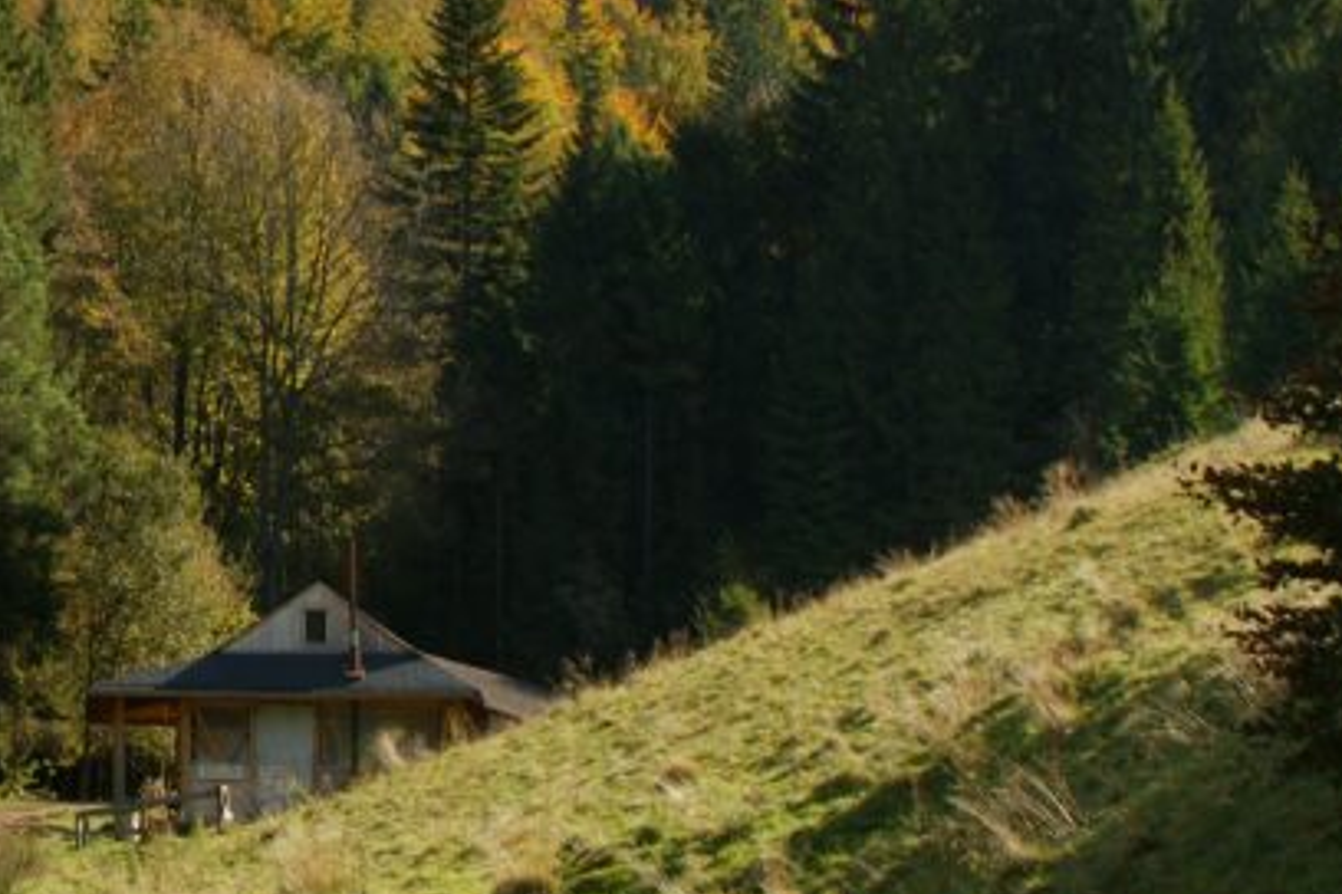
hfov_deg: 12.0
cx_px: -135
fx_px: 6309
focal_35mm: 169
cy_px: 12
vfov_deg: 8.1
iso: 100
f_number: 9
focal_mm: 45
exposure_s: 1/100
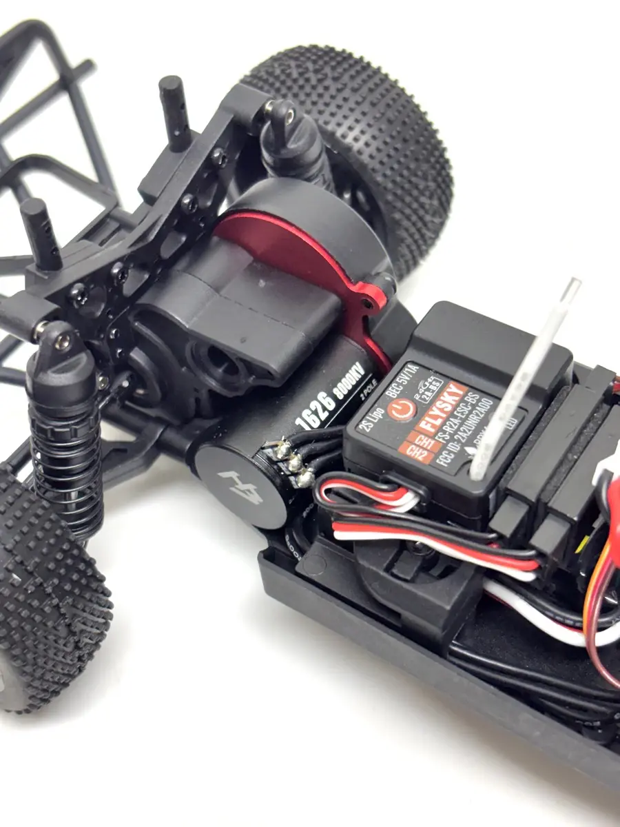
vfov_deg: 36.8
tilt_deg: -51.9
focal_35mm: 52
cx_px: 310
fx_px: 1242
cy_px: 414
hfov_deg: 28.0
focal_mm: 5.96
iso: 100
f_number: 1.6
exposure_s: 1/100
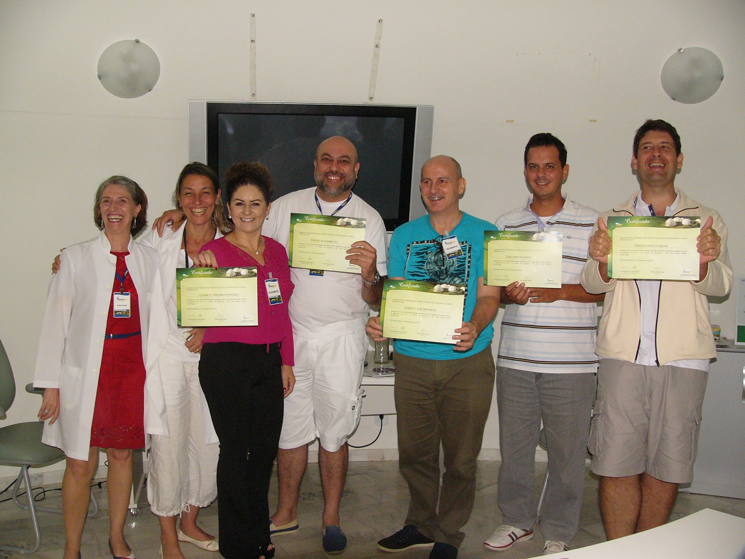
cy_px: 280
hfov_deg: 51.4
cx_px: 372
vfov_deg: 39.7
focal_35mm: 36
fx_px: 775
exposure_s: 1/60
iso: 200
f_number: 2.8
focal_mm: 6
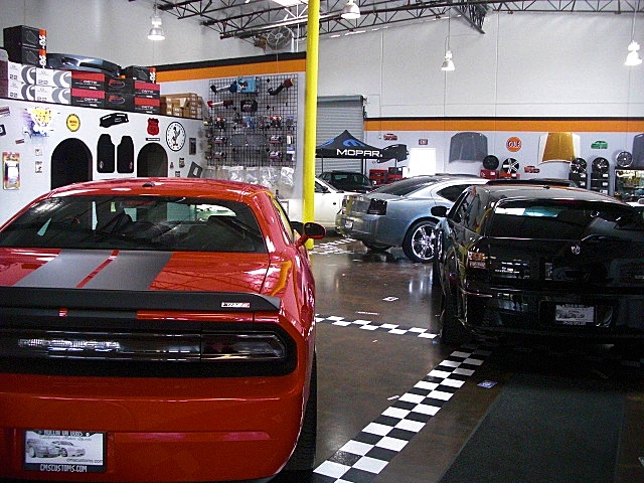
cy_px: 242
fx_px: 670
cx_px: 322
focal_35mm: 36
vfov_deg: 39.7
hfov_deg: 51.4
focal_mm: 6.3
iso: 800
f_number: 2.8
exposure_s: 1/100
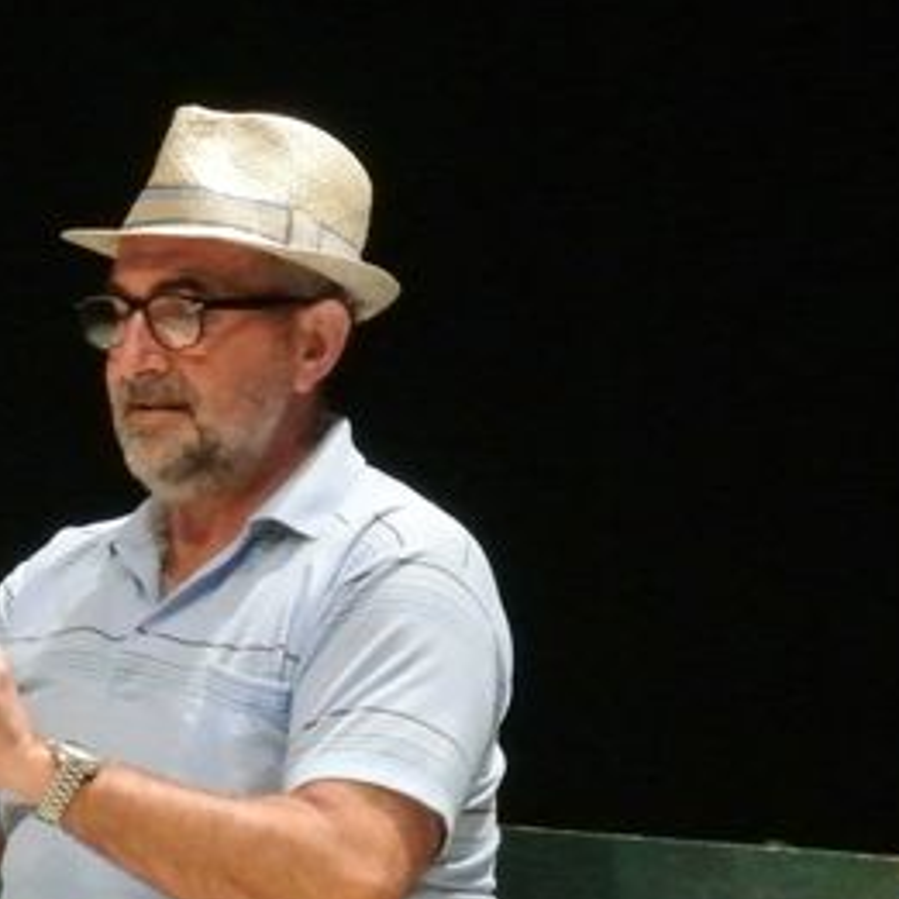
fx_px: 10989
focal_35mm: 374
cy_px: 777
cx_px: 14
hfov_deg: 4.7
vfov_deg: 4.7
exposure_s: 1/100
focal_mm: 53.1
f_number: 13
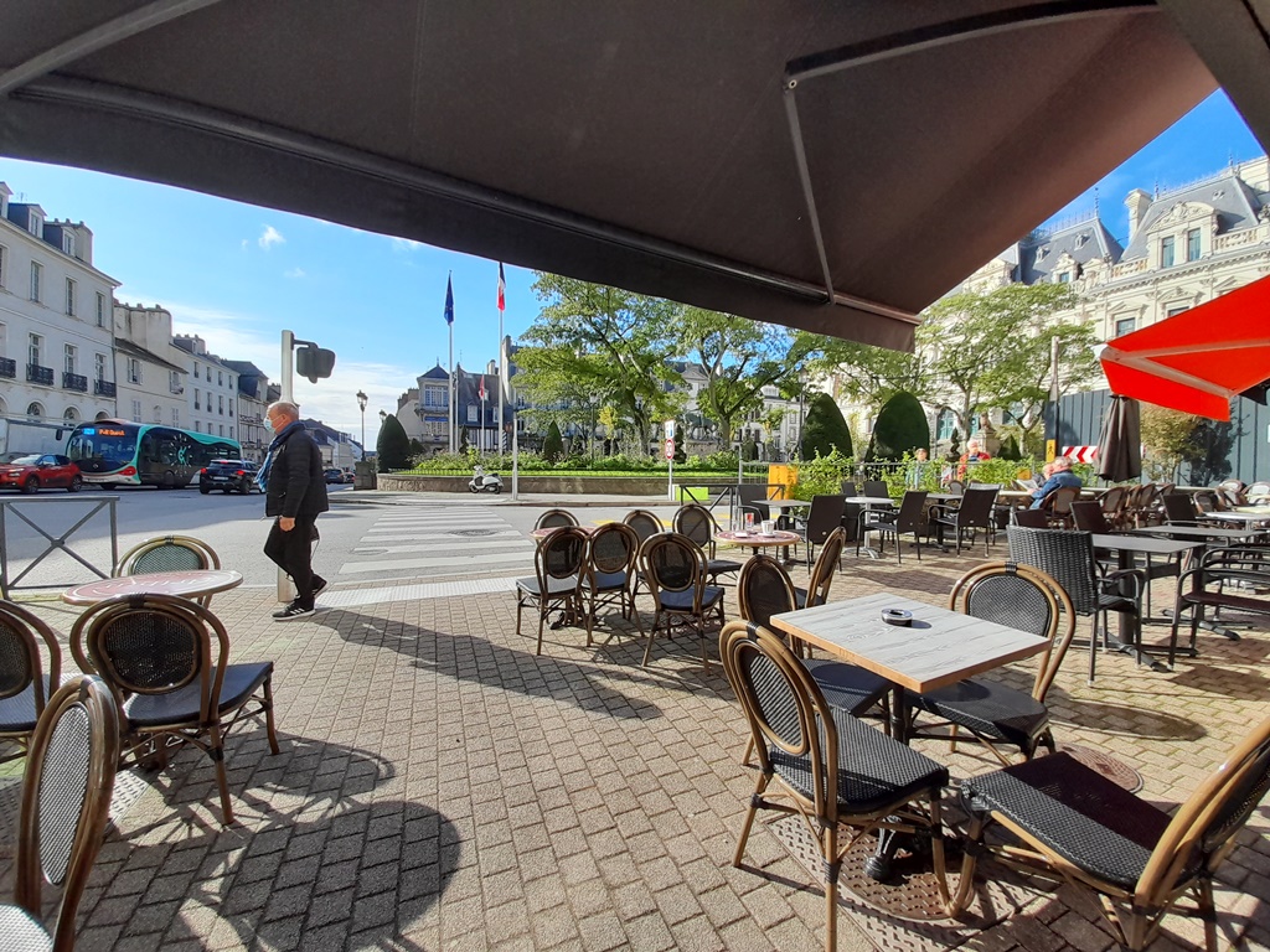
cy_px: 476
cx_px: 635
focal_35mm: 13
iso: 40
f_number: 2.2
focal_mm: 1.42
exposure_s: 1/727
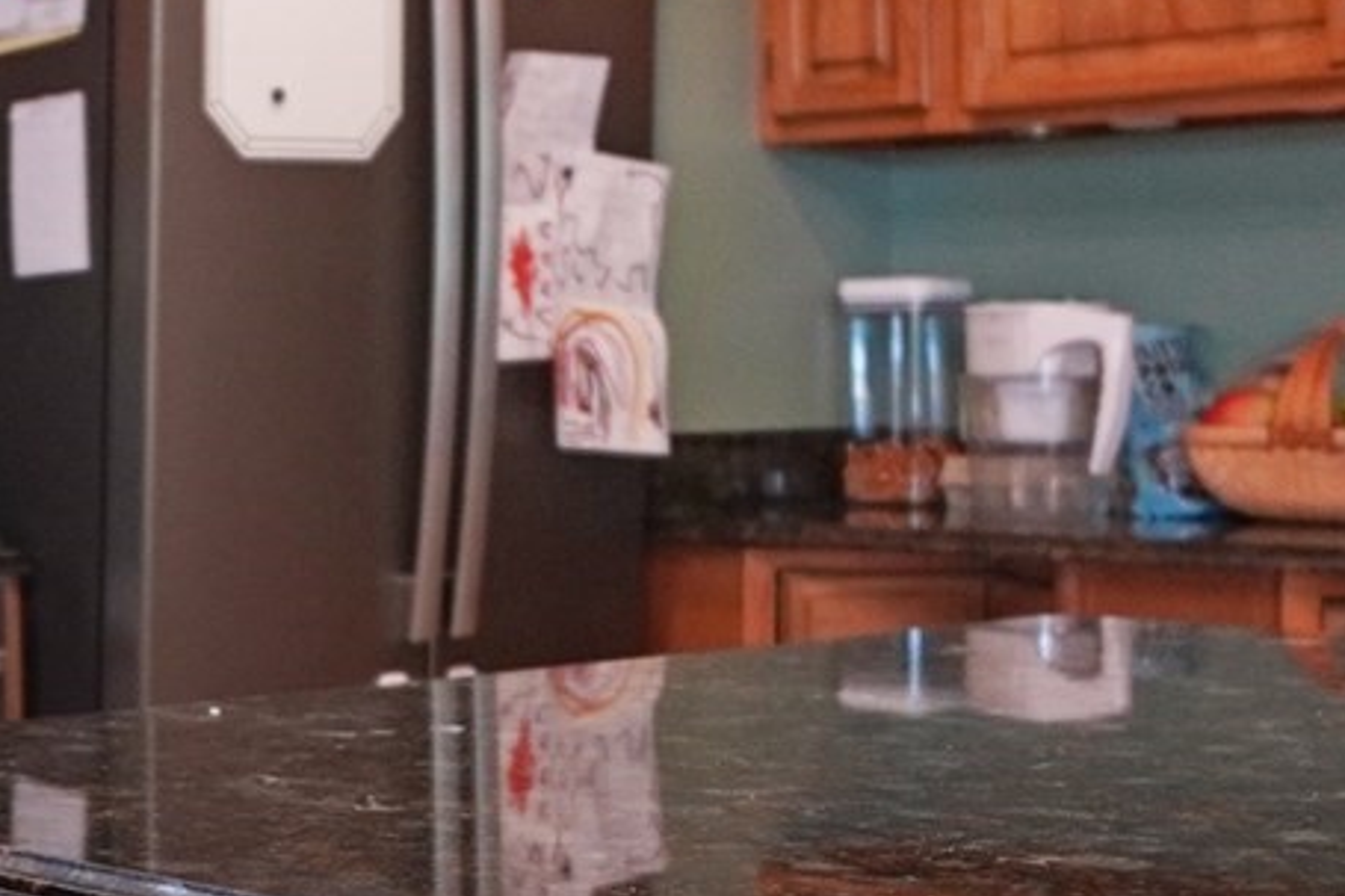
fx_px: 2773
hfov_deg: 26.0
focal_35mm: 74
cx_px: 44
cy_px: 750
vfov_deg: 18.1
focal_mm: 11
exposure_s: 1/80
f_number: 1.8
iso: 500
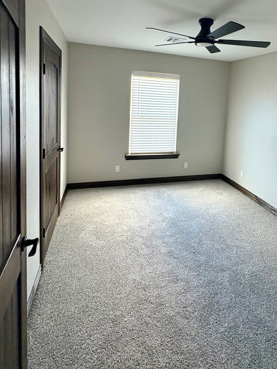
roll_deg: -3.1
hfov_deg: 62.7
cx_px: 170
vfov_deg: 76.2
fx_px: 224
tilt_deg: -5.6
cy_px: 120
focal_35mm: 21
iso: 400
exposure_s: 1/60
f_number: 2.2
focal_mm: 2.22
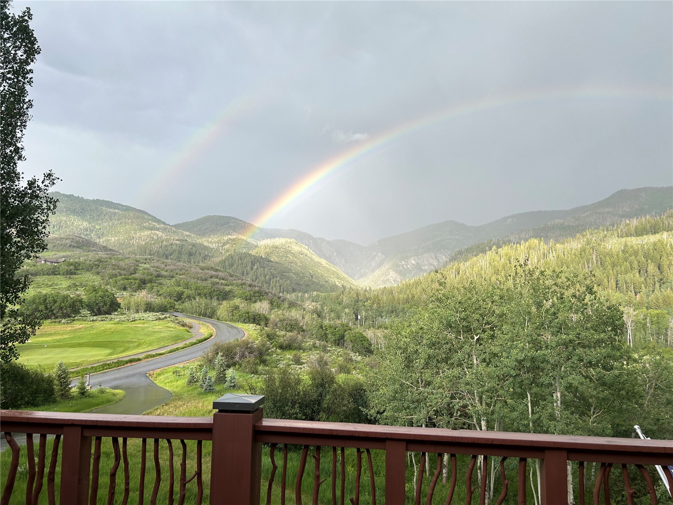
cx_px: 336
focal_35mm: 26
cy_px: 252
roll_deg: -0.4
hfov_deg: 67.3
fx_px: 505
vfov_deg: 53.1
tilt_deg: +1.7
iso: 50
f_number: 1.5
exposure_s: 1/674
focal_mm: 5.7
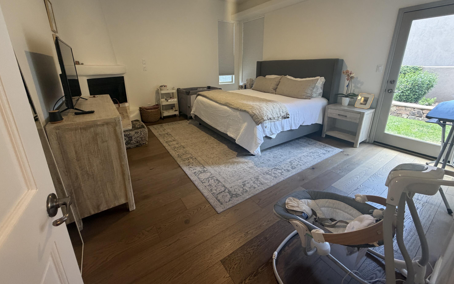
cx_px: 228
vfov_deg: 74.2
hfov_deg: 101.5
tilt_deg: -14.1
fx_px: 186
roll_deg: +1.2
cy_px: 118
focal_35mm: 15
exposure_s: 1/60
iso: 200
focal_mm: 2.22
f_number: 2.2
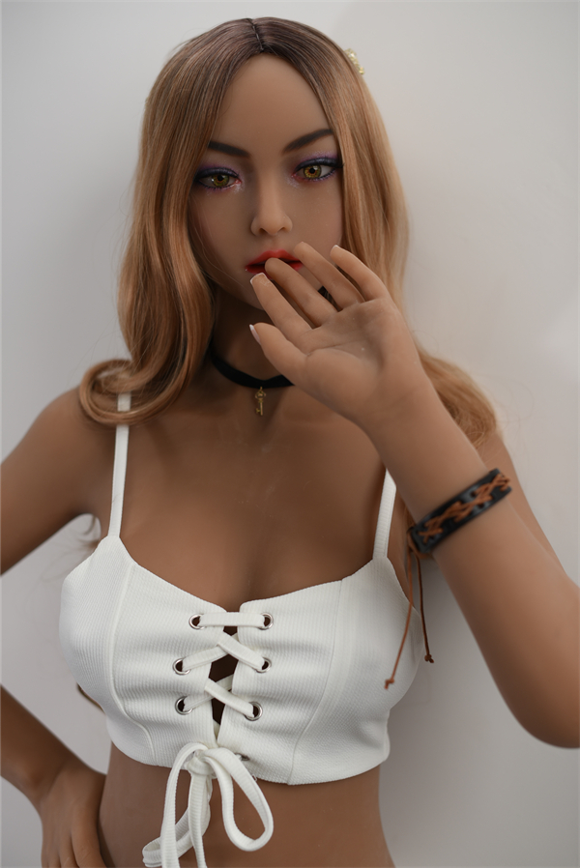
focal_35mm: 50
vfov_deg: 39.6
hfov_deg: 27.0
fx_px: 1206
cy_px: 434
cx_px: 290
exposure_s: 1/160
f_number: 2.2
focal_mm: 50
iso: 100
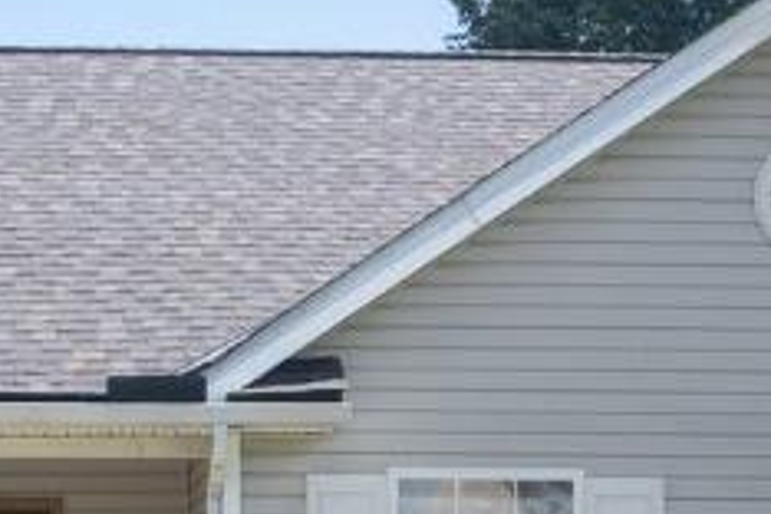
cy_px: 720
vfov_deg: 9.5
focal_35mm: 141
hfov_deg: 14.5
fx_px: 3020
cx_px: 221
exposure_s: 1/1250
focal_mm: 8.38
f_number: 2.8
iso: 100
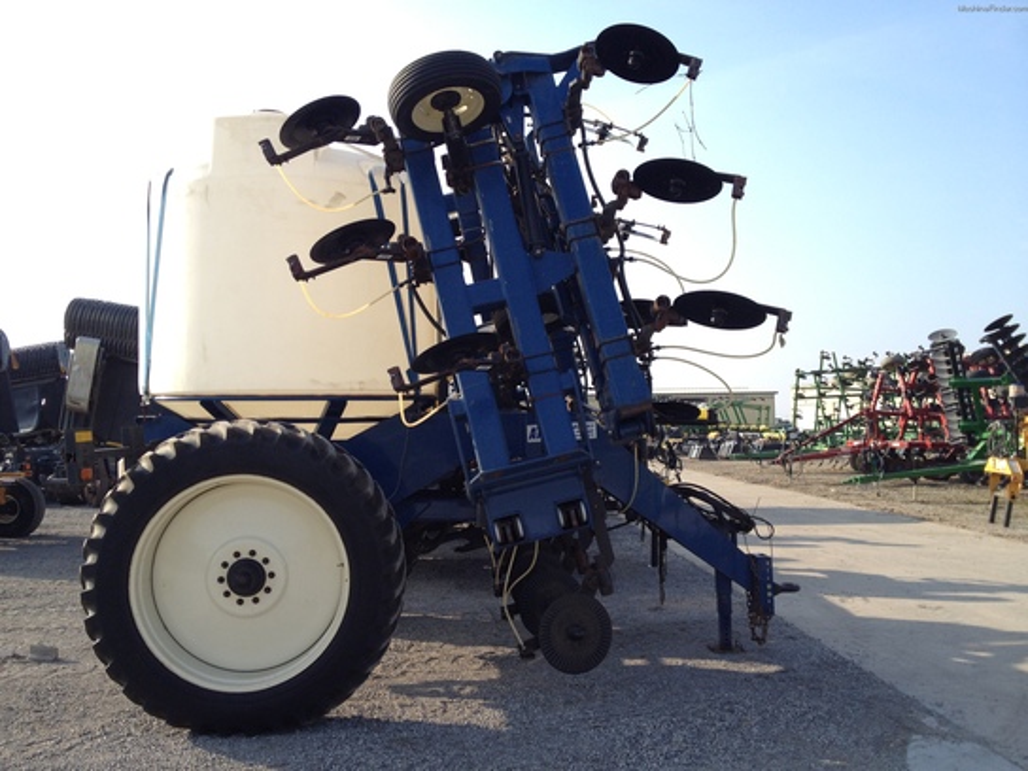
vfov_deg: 40.7
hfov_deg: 52.6
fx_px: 1039
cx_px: 514
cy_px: 386
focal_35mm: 35
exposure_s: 1/789
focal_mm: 4.28
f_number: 2.4
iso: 64
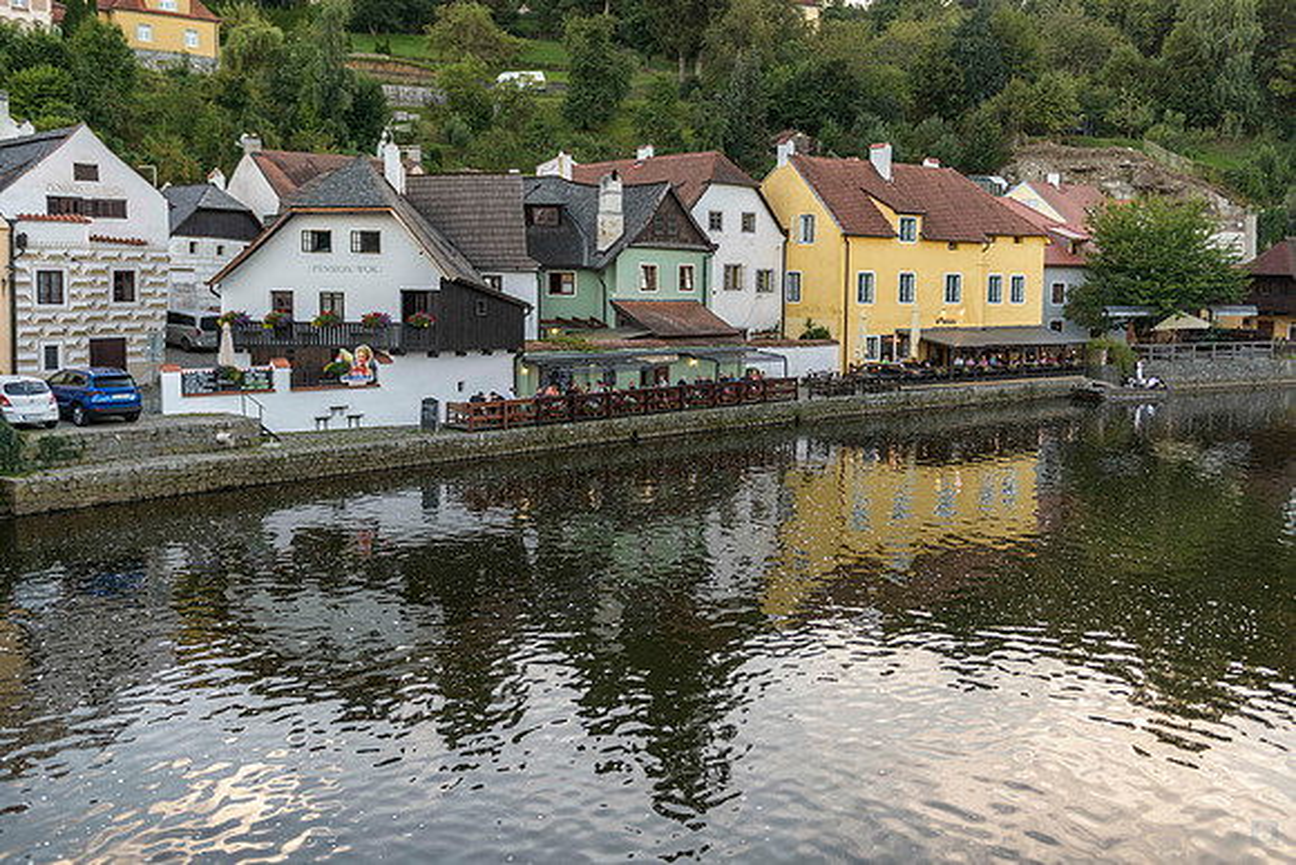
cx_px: 698
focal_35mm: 34
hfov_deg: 55.1
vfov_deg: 38.4
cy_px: 399
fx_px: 1242
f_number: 3.5
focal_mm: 32
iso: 100
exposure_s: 1/60
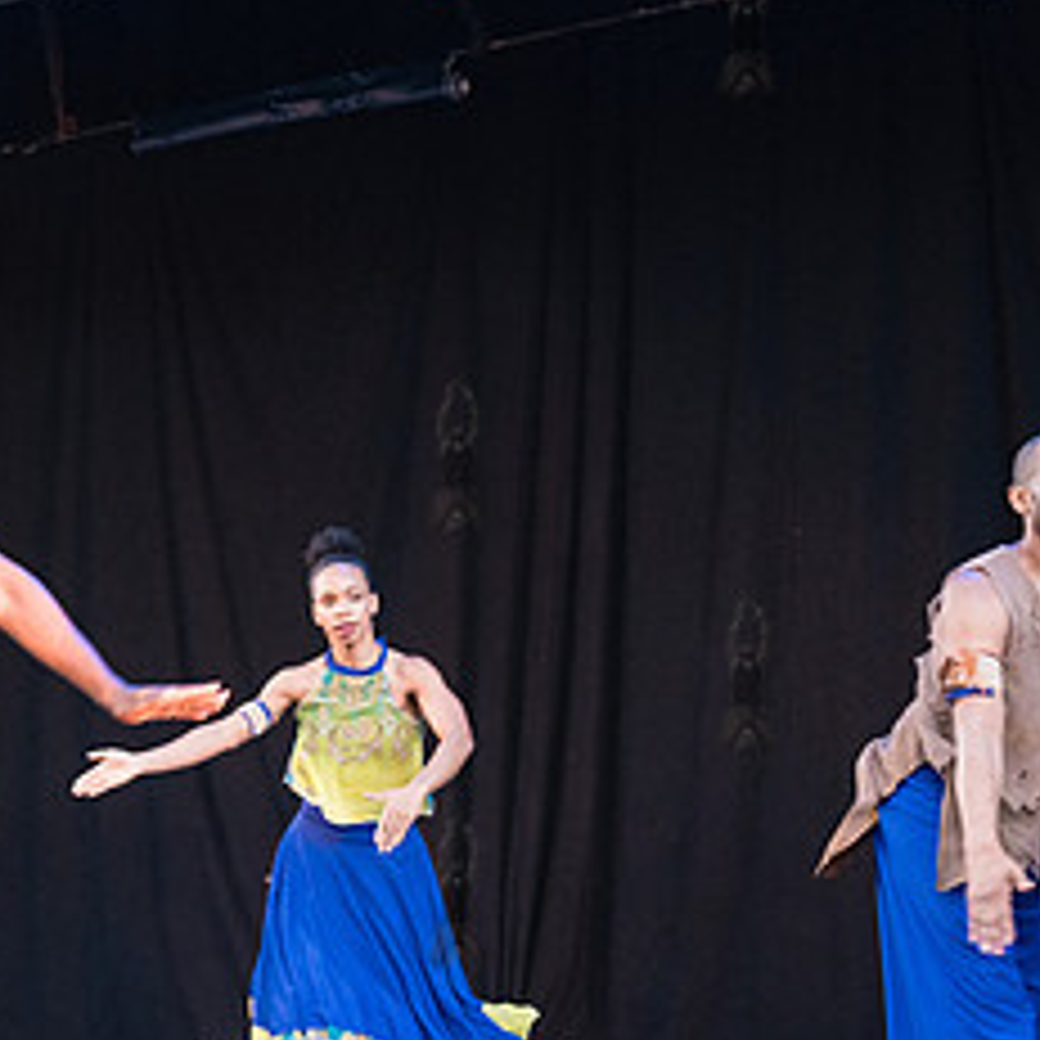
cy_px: 669
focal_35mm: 81
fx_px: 2753
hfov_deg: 20.3
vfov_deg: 21.3
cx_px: -126
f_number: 2.8
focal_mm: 38
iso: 3200
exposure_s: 1/400
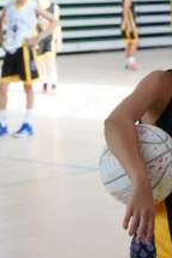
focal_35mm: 164
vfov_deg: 12.4
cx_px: 319
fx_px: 1177
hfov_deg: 8.0
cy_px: 24
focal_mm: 44
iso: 12800
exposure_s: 1/1600
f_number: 4.5
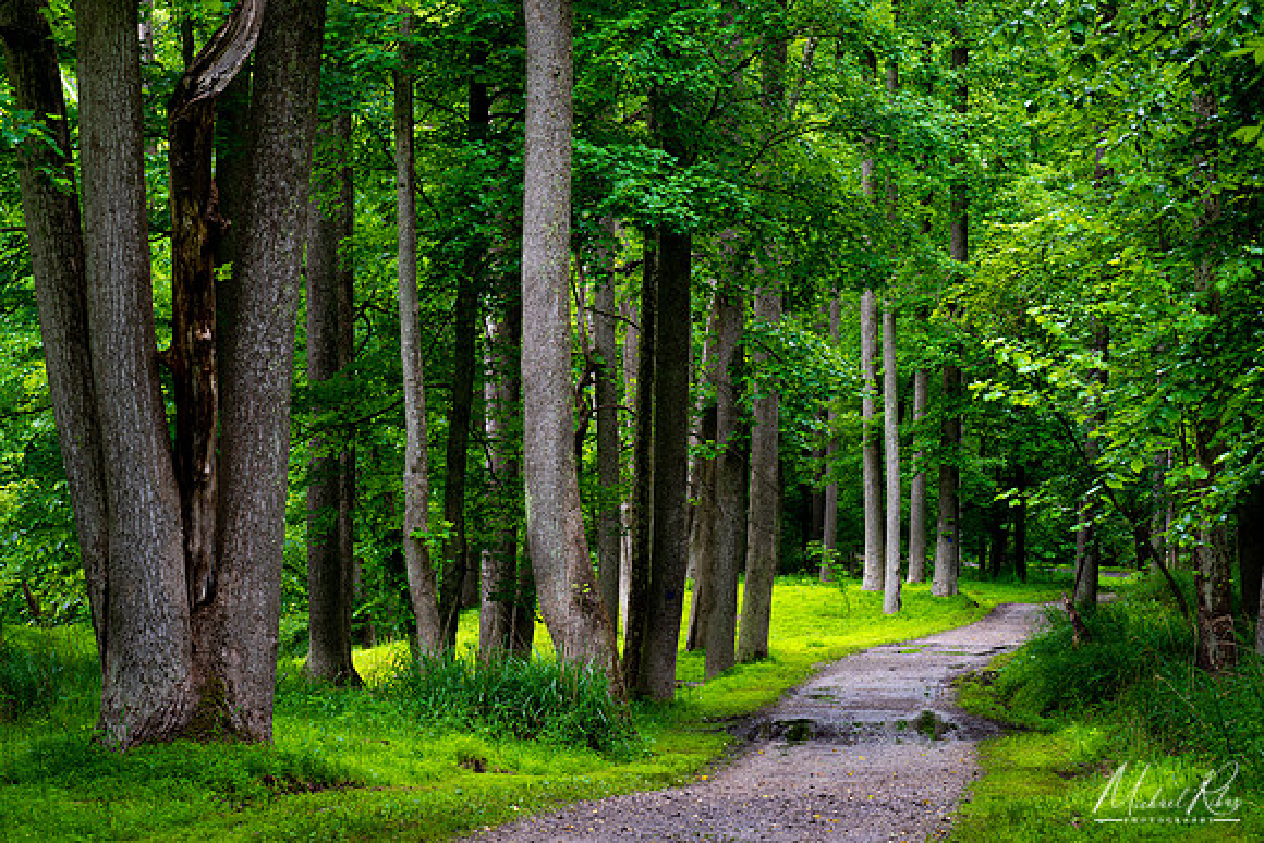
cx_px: 625
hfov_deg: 19.2
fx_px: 3727
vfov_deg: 12.9
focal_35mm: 106
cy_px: 422
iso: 100
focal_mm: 105
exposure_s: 1/2
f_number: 13
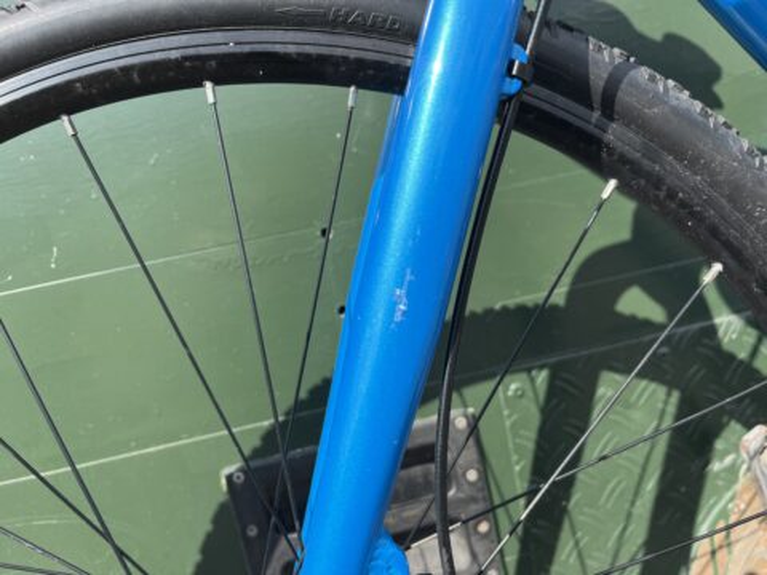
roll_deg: +14.3
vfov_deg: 53.1
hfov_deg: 67.3
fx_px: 576
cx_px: 384
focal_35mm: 26
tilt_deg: -7.5
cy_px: 288
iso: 50
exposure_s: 1/1623
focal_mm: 5.1
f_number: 1.6
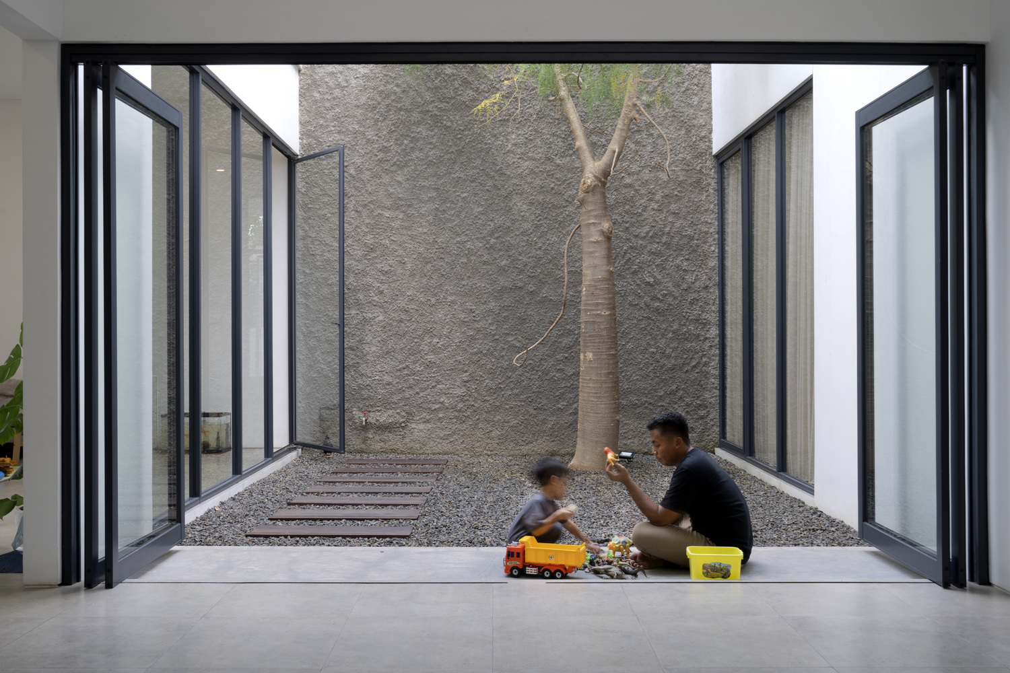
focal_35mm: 34
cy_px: 336
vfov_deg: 38.9
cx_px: 505
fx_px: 954
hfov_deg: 55.8
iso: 100
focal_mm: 34
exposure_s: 1/2
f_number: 13
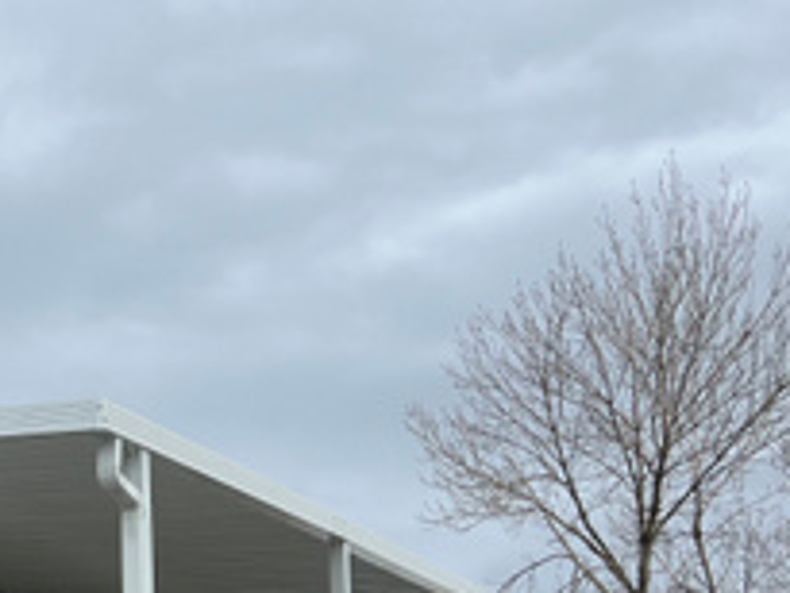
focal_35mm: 81
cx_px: -270
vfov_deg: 17.0
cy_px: 793
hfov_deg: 21.5
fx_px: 1850
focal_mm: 5.7
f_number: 1.5
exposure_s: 1/2571
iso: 50
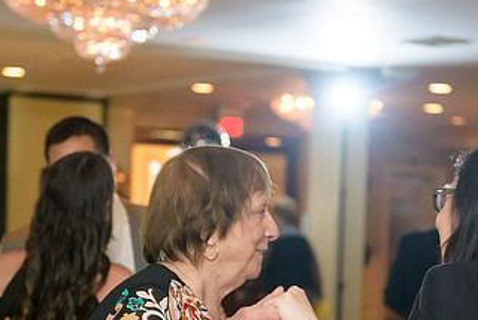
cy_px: 286
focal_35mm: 105
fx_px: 1395
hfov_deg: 19.4
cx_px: 294
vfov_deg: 13.0
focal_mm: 58
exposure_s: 1/125
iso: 1600
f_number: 2.8
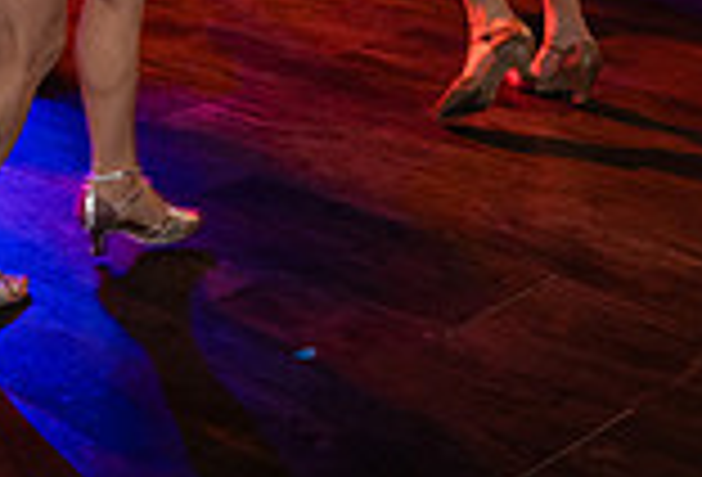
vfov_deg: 11.8
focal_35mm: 110
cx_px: -102
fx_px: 2158
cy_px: -325
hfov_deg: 17.7
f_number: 2.8
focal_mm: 29
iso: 1250
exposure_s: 1/100
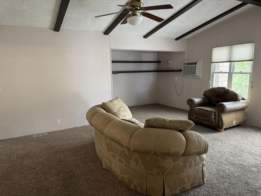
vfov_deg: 56.8
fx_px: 181
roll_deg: +1.0
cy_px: 98
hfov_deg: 71.6
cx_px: 130
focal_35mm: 24
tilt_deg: -8.8
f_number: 1.78
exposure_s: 1/60
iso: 320
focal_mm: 6.76
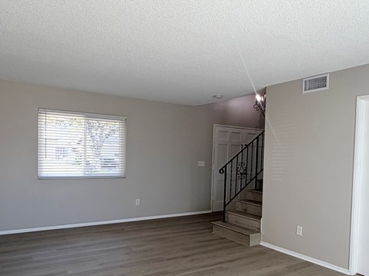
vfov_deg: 46.4
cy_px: 168
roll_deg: -1.0
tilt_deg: -2.8
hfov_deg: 59.6
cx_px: 218
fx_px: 320
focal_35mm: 30
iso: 80
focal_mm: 2.22
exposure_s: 1/121
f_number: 2.2
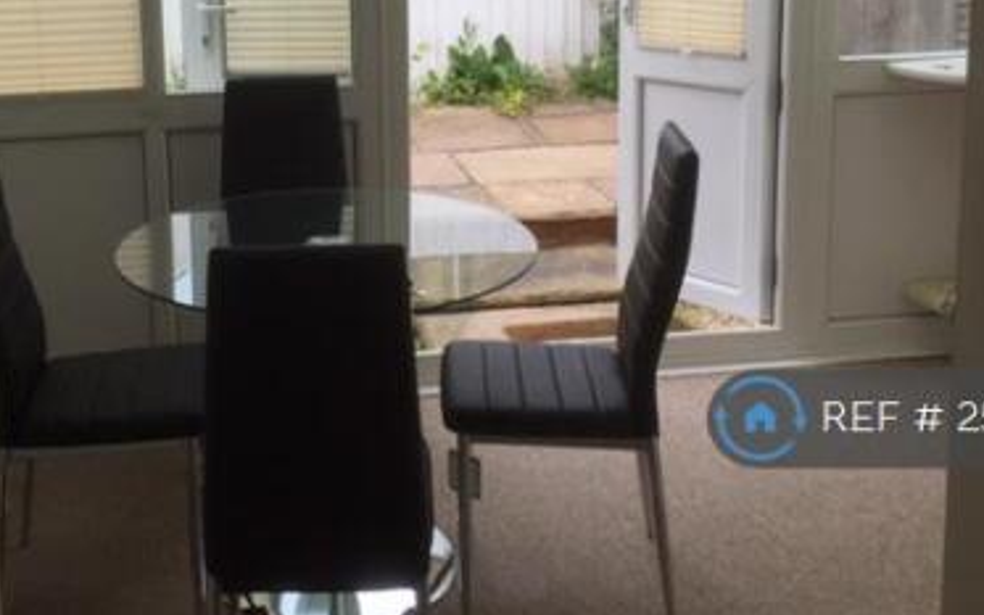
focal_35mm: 48
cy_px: 102
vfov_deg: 26.2
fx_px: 1287
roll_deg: +0.4
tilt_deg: -10.4
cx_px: 342
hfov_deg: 41.4
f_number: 2.2
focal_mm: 4.15
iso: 32
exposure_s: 1/399
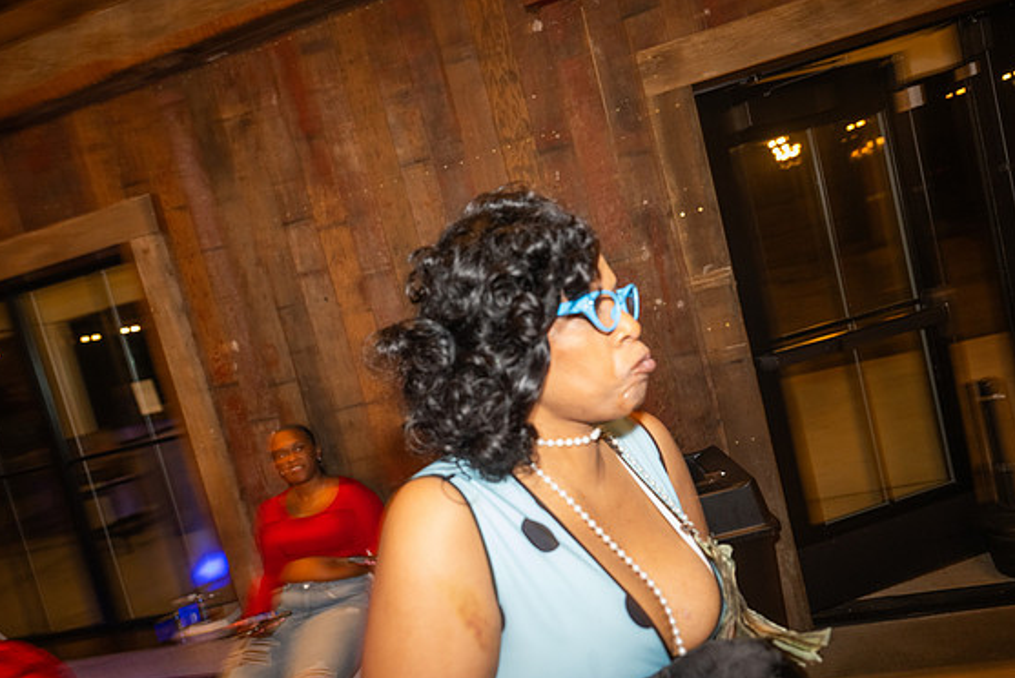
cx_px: 503
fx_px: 705
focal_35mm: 25
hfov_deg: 71.5
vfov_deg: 51.3
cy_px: 349
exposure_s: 1/60
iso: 1250
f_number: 2.8
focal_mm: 24
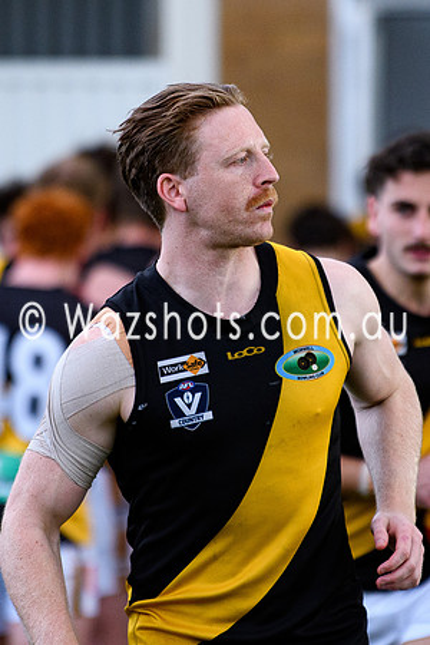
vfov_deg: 3.4
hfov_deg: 2.2
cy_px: 214
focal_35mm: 613
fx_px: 10986
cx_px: 254
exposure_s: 1/2500
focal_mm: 200
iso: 1000
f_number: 2.8
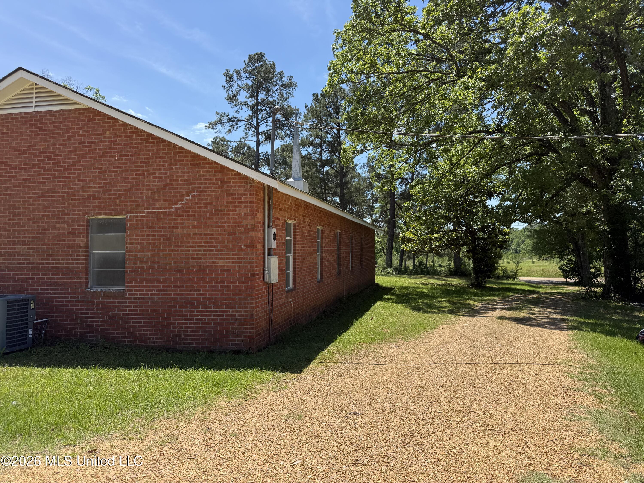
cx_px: 322
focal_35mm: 24
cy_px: 242
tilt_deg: +2.0
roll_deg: +1.1
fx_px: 446
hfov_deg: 71.6
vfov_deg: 56.8
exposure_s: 1/2801
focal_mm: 6.76
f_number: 1.78
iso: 80
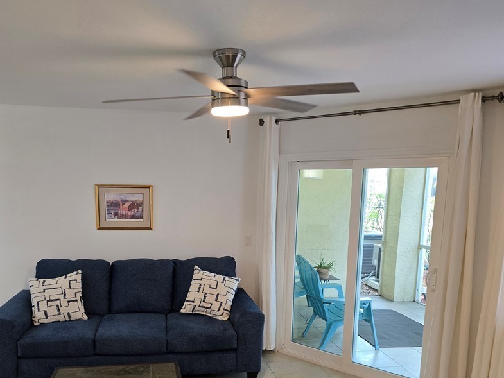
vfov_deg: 46.3
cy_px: 243
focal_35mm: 30
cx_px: 216
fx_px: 437
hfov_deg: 59.7
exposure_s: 1/120
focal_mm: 6.3
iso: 250
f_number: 1.7
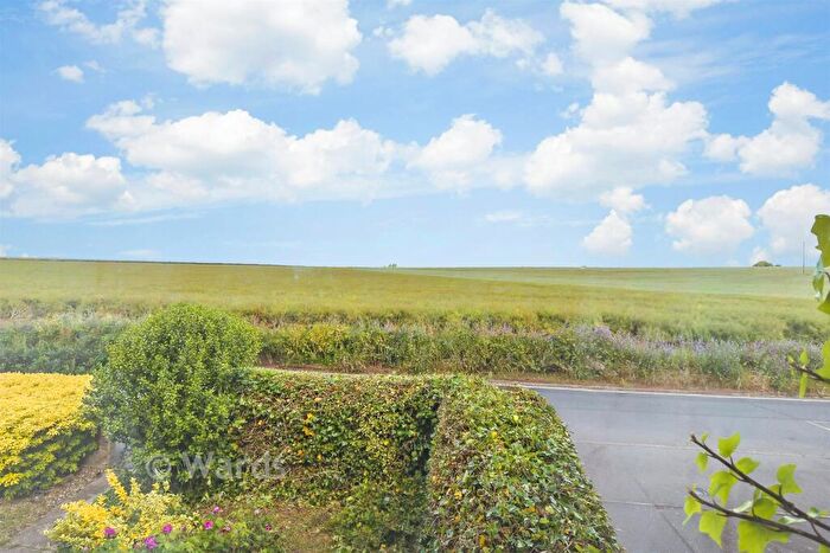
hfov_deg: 100.4
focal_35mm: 15
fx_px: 346
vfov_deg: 77.4
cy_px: 276
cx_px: 415
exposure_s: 1/400
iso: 200
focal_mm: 10
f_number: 8
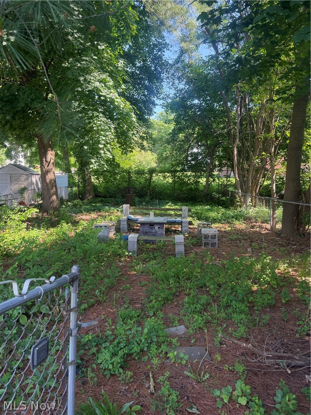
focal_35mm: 24
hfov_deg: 56.8
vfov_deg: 71.6
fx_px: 287
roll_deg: -1.1
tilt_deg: -8.2
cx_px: 156
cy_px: 208
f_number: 1.78
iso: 160
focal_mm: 6.76
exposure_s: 1/215
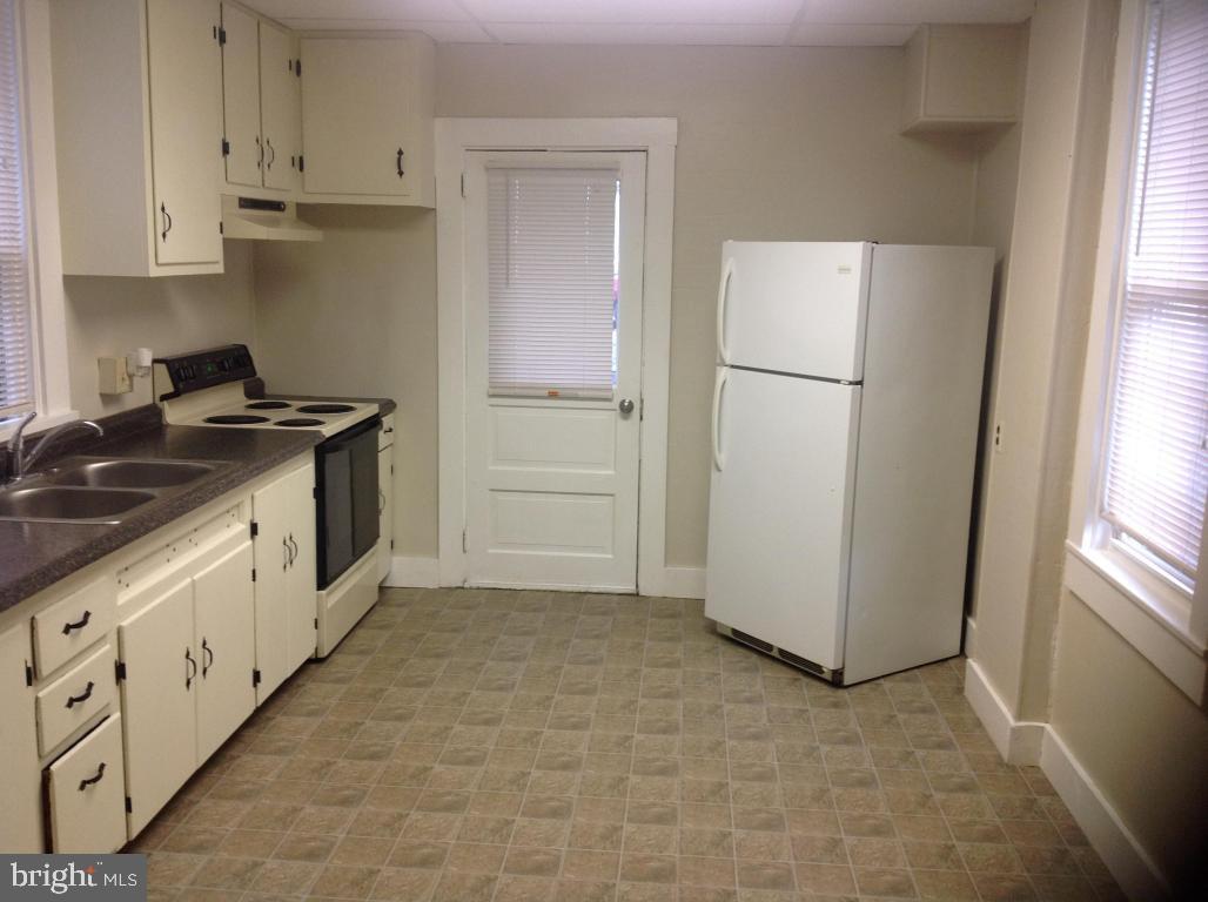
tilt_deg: -8.5
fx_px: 1220
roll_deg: -2.1
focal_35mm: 35
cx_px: 604
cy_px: 451
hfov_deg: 52.7
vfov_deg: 40.6
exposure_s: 1/24
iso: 50
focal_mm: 4.28
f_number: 2.4
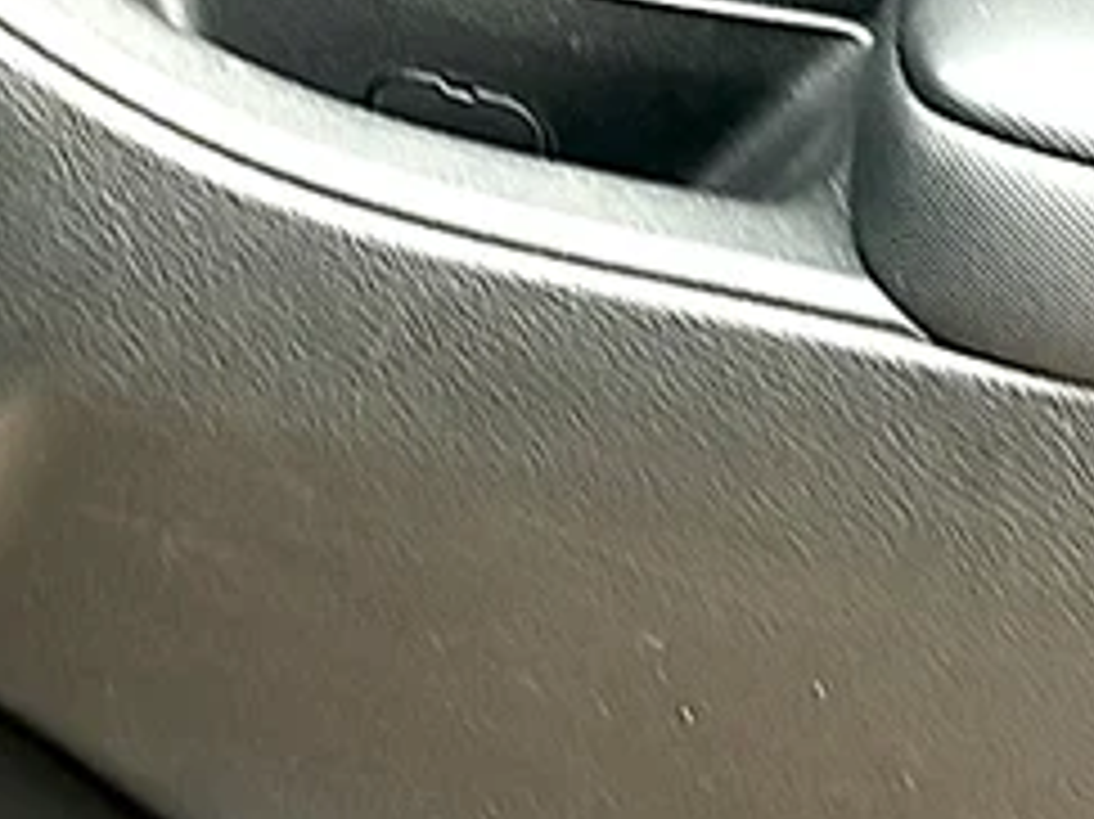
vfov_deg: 14.4
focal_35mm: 98
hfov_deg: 19.8
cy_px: -295
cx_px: 234
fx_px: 3096
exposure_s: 1/64
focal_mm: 6.86
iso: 50
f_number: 1.78
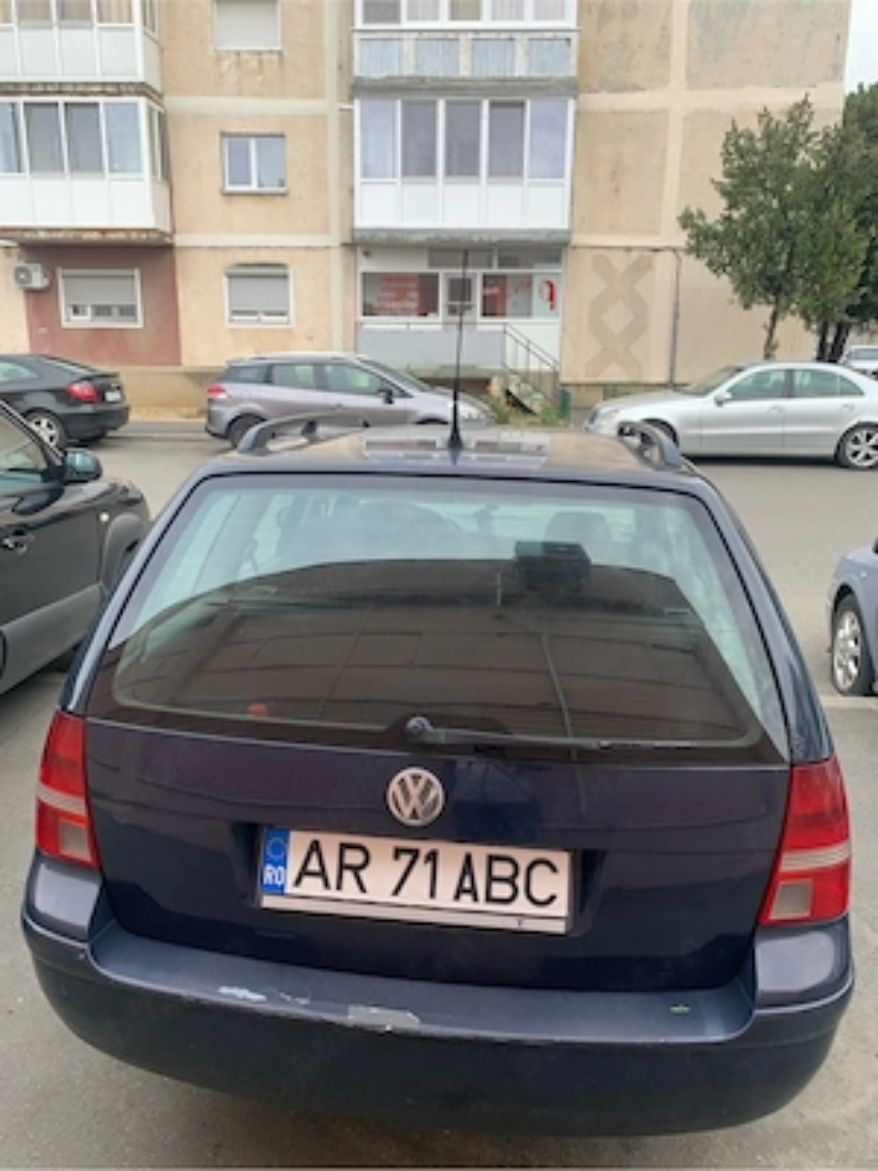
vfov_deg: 67.3
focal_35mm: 26
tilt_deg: -14.5
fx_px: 879
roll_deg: -0.6
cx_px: 439
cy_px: 586
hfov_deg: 53.1
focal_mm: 4.25
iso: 25
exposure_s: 1/122
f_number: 1.8
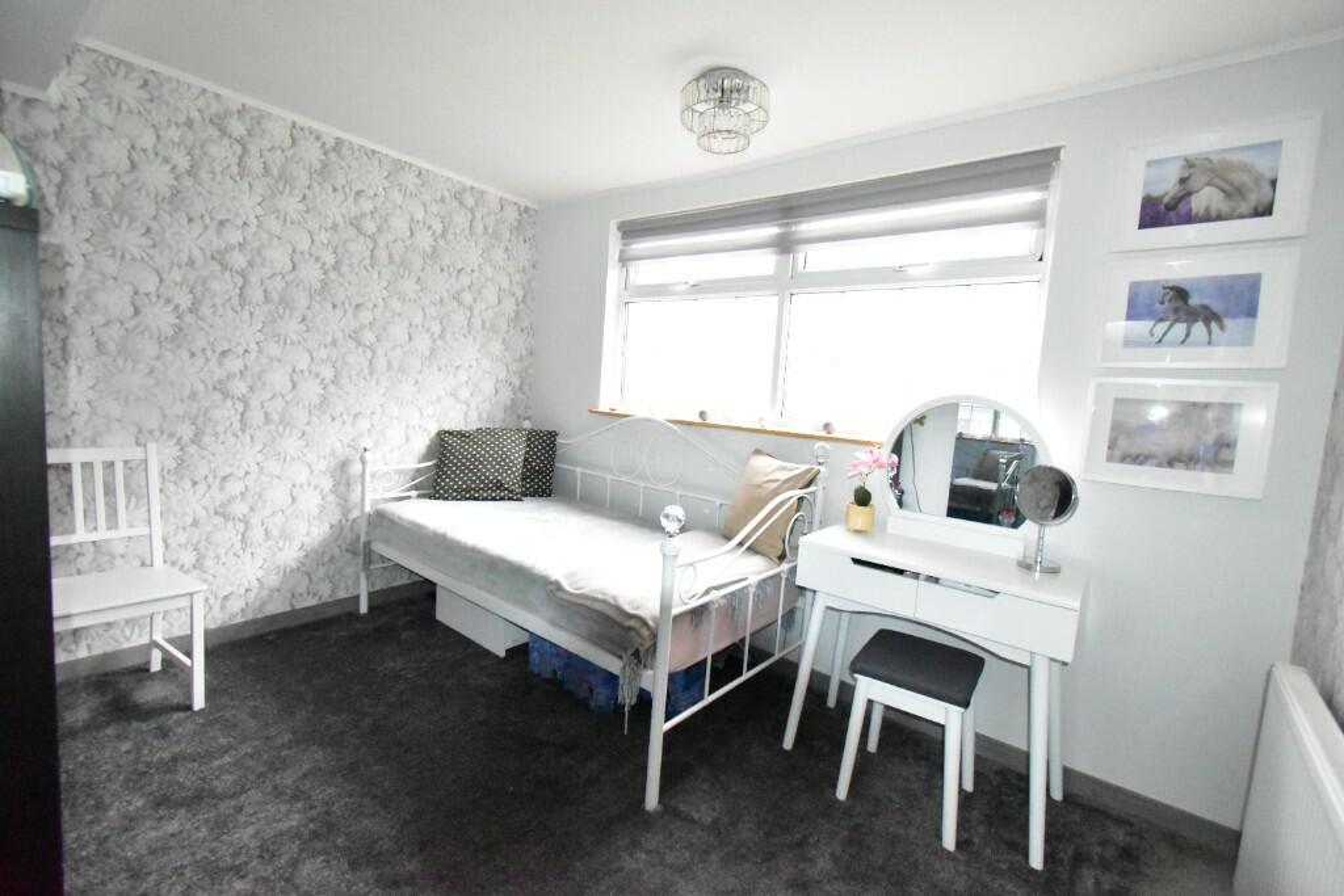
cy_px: 448
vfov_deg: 77.3
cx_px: 672
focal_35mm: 15
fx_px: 560
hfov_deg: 100.4
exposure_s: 1/200
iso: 12800
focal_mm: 10
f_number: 6.3
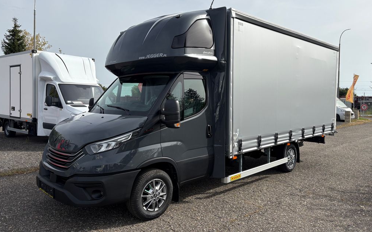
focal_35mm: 28
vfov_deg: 44.5
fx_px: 284
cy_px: 110
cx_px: 185
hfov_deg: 66.5
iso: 50
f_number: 1.6
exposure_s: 1/4608
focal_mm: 5.96
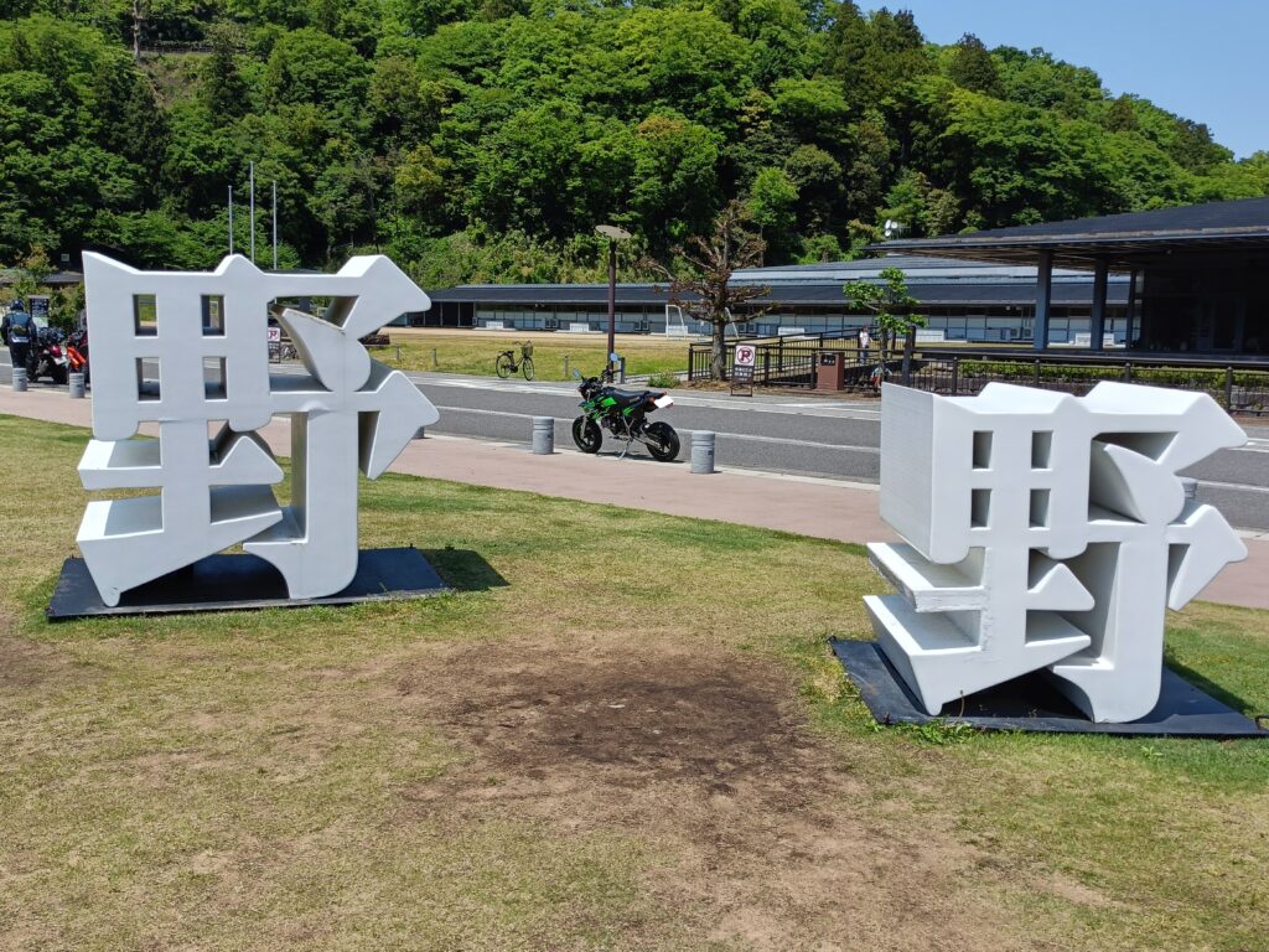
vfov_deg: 40.7
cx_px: 634
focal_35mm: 35
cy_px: 476
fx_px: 1283
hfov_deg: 52.6
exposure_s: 1/909
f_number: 1.7
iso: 64
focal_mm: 4.7
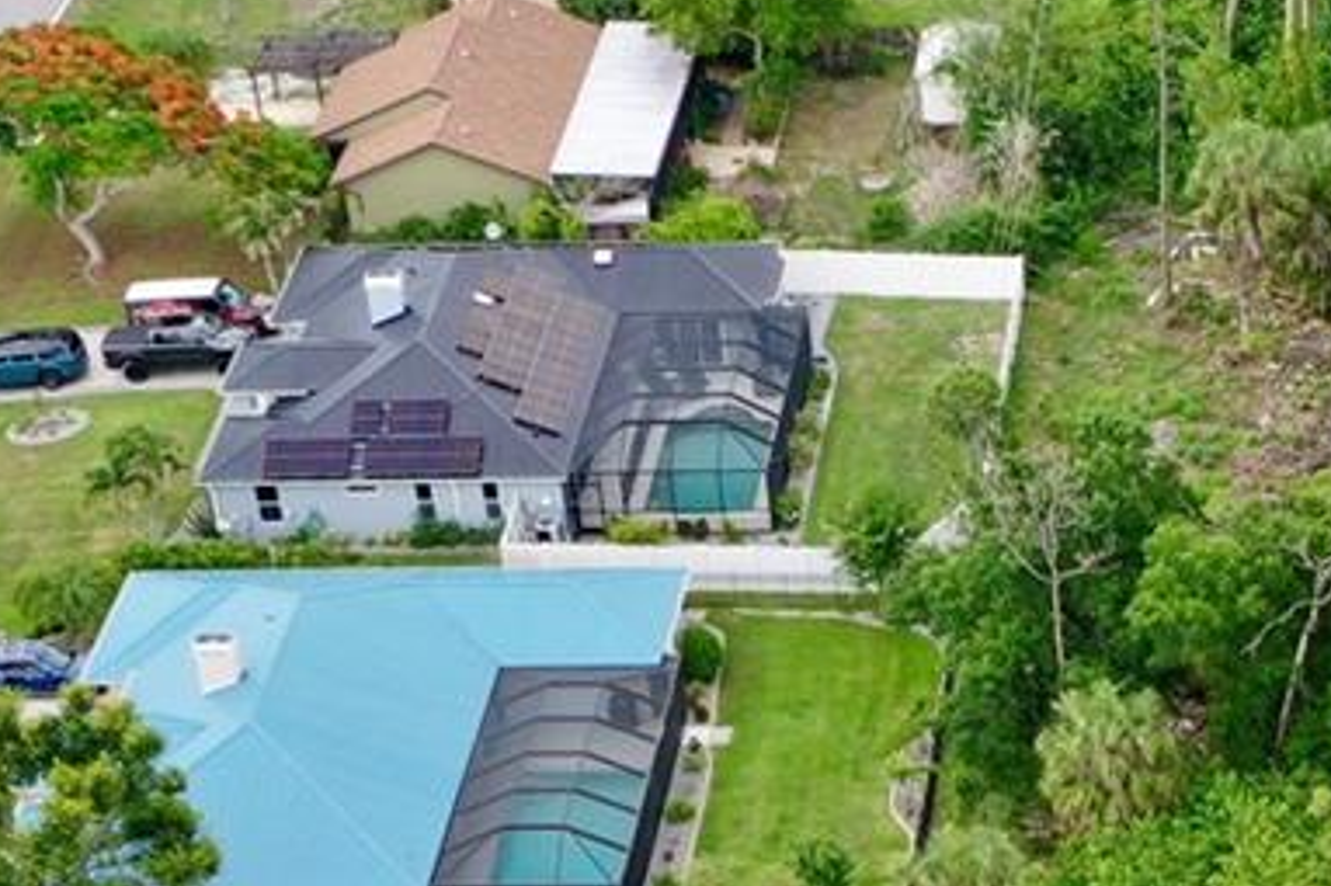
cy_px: 1185
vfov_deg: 11.4
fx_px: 4324
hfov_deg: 16.9
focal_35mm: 117
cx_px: 1484
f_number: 4.5
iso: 100
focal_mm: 10.26
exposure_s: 1/160
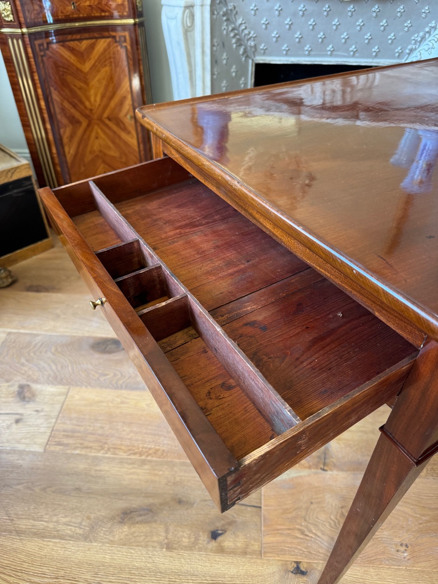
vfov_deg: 71.6
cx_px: 219
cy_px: 292
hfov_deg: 56.8
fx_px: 405
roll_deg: -0.5
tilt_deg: -40.2
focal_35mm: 24
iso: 250
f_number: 1.78
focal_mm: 6.76
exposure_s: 1/60
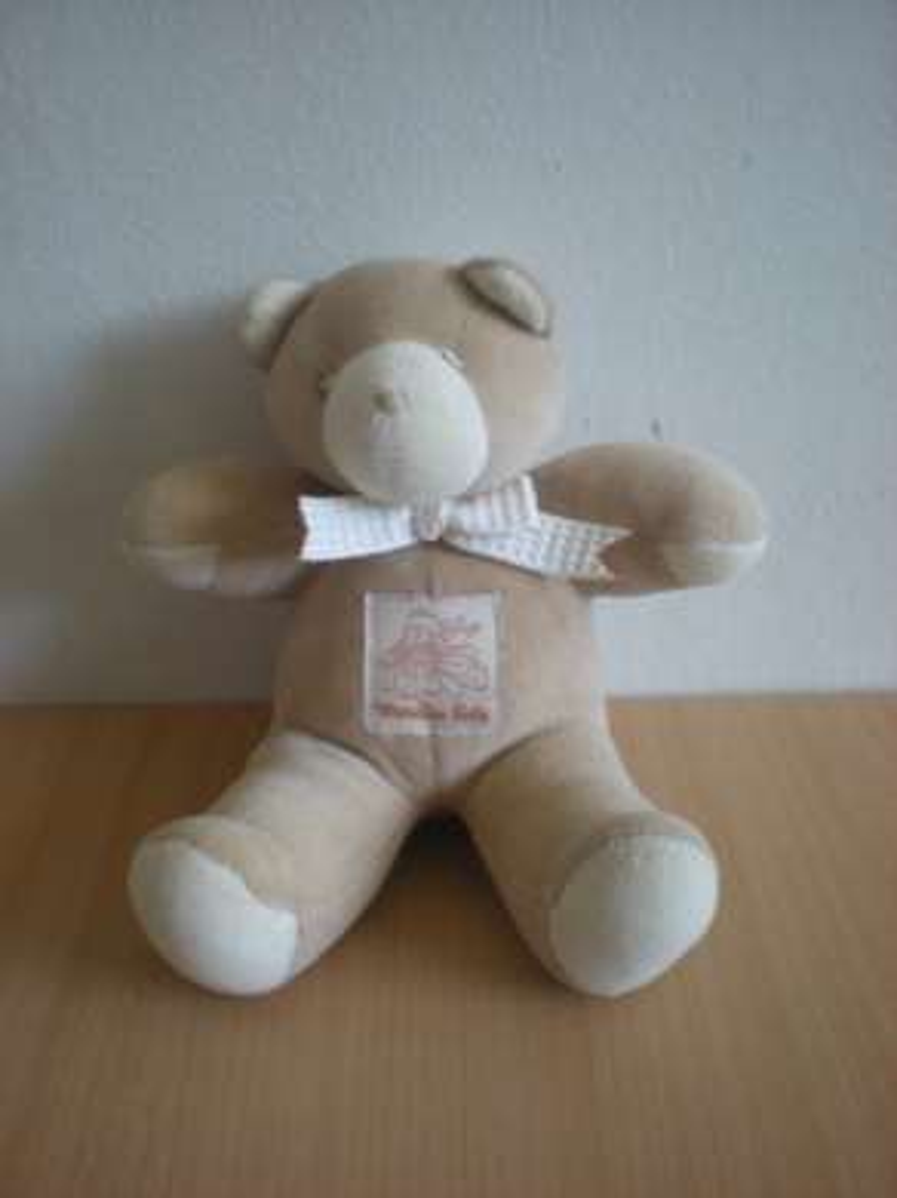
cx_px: 448
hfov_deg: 37.7
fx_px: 1314
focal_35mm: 38
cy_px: 599
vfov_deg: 49.0
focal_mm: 6.3
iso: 200
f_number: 3.1
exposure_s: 1/30.1
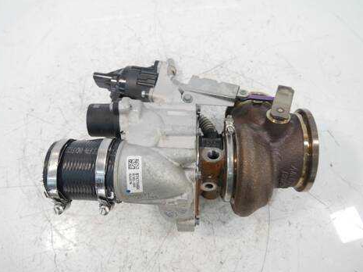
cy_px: 139
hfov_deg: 58.4
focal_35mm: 31
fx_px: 325
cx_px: 179
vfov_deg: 45.4
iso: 500
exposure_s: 1/60
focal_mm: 15
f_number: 3.5
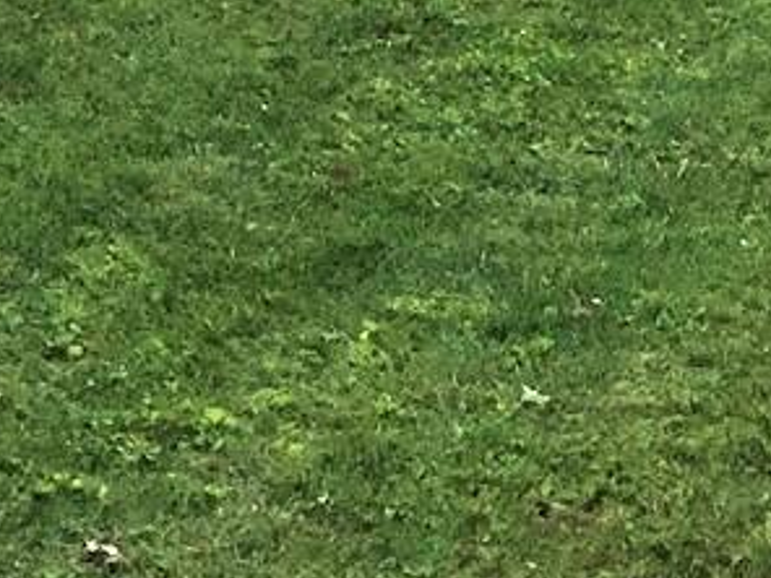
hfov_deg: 12.3
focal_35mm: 160
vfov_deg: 8.9
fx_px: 3564
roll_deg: -1.8
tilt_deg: -4.3
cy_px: -492
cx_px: 333
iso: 32
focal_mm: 4.15
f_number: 2.2
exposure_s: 1/4405
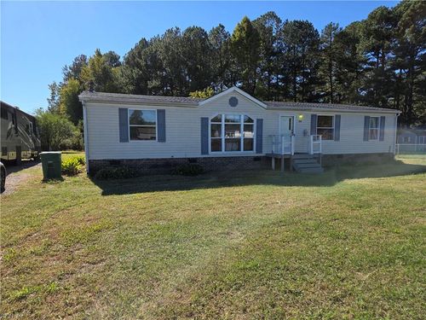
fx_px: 283
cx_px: 213
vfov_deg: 58.9
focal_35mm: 23
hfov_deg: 73.9
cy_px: 160
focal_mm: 5.4
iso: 80
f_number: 1.8
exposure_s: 1/3882
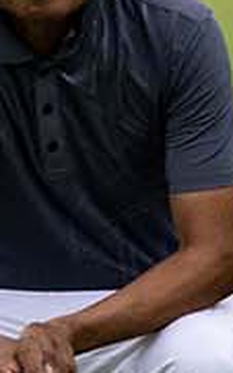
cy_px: -342
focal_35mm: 1621
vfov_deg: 1.3
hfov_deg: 0.8
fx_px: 16482
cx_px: 16
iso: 320
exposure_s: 1/2000
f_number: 2.8
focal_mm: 200
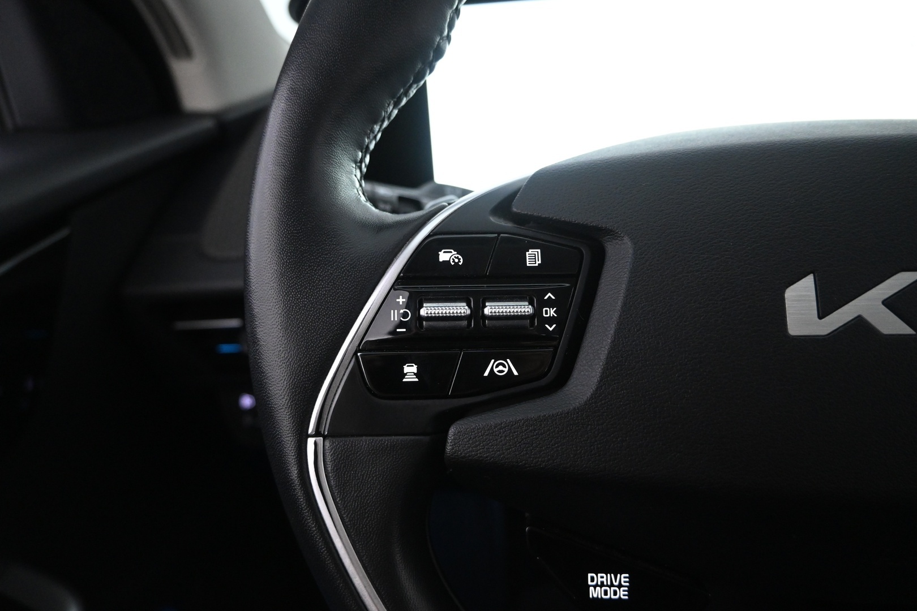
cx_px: 458
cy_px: 306
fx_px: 611
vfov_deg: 53.1
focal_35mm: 24
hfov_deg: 73.7
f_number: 3.5
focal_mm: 16
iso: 3200
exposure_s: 1/50
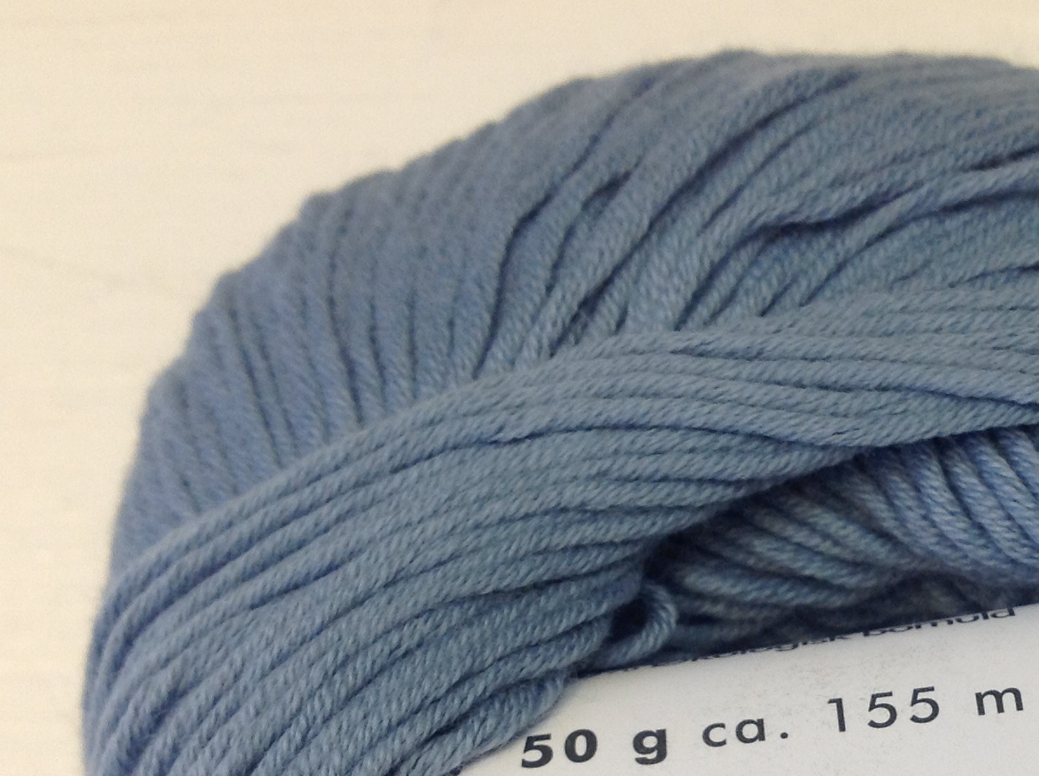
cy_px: 811
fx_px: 2278
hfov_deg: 25.1
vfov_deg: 18.7
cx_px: 897
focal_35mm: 76
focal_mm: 4.28
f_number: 2.4
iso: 50
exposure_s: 1/33
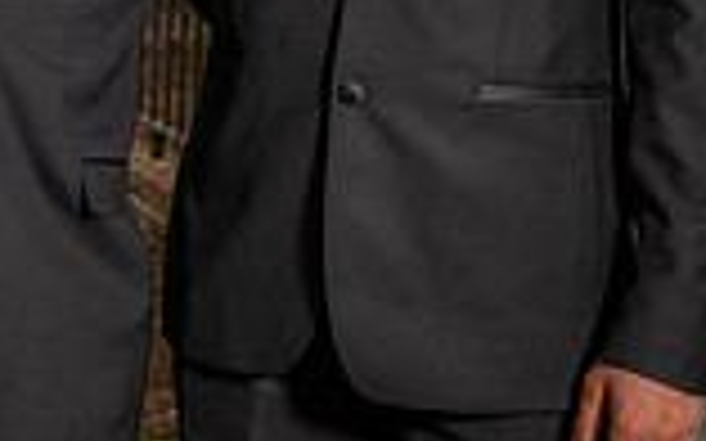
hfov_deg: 12.6
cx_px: -144
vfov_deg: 8.0
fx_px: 3116
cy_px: -88
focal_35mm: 162
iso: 100
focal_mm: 43
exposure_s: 1/160
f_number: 5.6
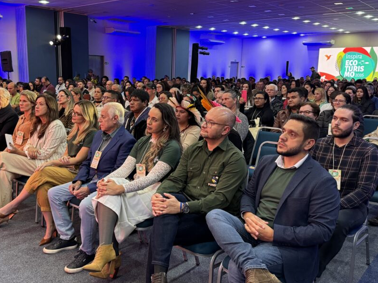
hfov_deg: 57.6
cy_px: 136
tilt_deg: -10.3
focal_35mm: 31
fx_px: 339
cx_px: 140
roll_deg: +1.1
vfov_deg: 45.4
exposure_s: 1/60
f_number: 1.78
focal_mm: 6.76
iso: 500
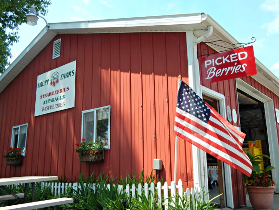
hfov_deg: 54.0
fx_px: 274
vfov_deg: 41.8
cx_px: 140
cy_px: 105
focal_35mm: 34
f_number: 3.3
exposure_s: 1/640
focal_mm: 6.1
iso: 125
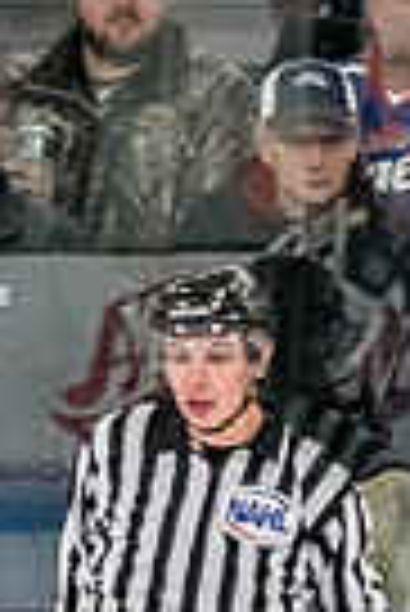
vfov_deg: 2.2
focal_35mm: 926
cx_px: 260
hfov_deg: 1.5
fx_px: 15778
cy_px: 1070
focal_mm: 90
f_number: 3.2
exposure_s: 1/800
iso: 1600
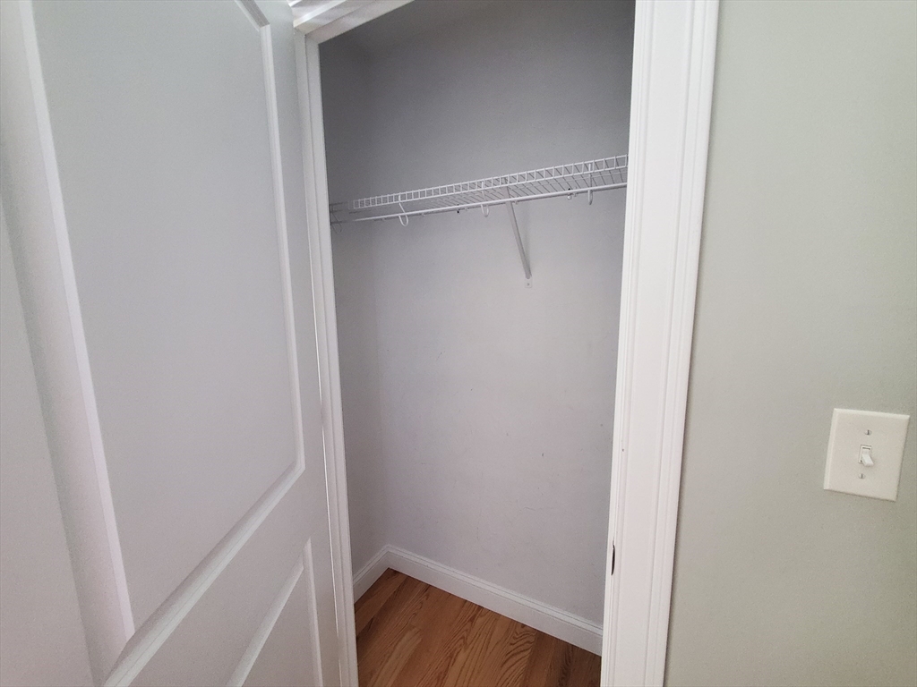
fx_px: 344
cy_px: 344
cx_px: 458
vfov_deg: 89.9
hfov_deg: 106.2
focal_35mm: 13
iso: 800
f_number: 2.2
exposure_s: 1/30
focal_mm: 1.8
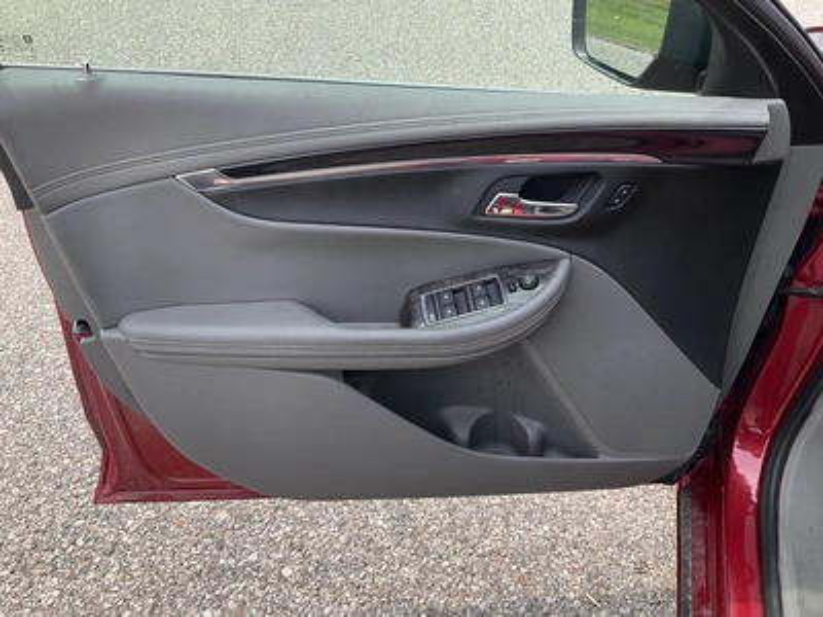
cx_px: 412
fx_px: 689
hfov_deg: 61.7
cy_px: 308
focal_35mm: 29
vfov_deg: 48.2
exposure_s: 1/593
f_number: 1.8
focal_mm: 3
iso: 25
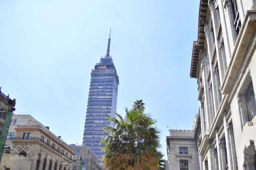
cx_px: 128
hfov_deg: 53.2
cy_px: 85
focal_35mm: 36
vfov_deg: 36.8
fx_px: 256
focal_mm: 24
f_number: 4.5
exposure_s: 1/2500
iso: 400
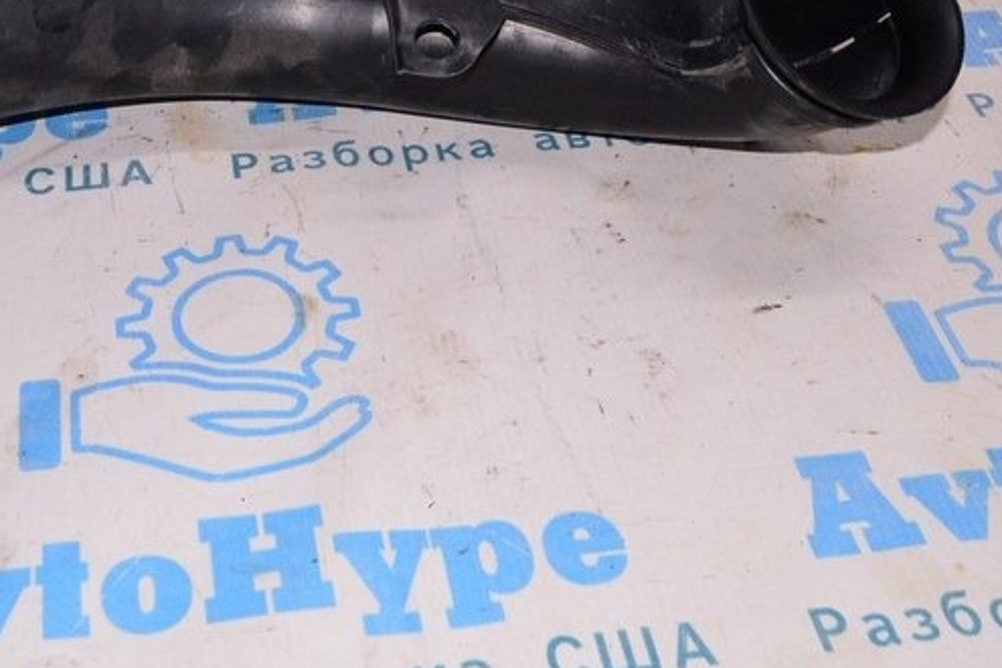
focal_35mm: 62
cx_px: 306
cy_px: 96
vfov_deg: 21.5
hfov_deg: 32.0
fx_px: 1726
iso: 1600
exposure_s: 1/200
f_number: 8
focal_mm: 20
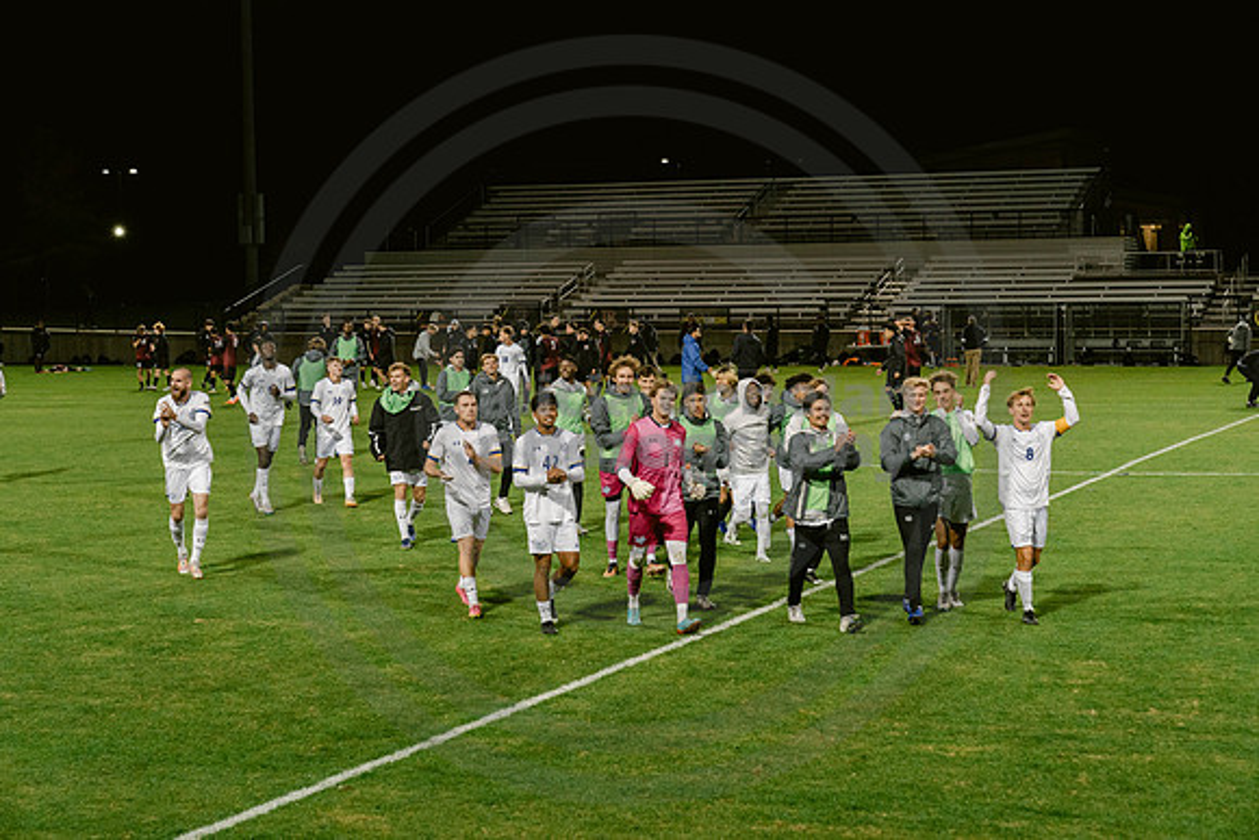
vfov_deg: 19.5
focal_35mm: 70
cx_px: 630
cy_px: 420
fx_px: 2449
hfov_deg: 28.8
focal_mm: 70
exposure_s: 1/200
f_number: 5.6
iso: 2000
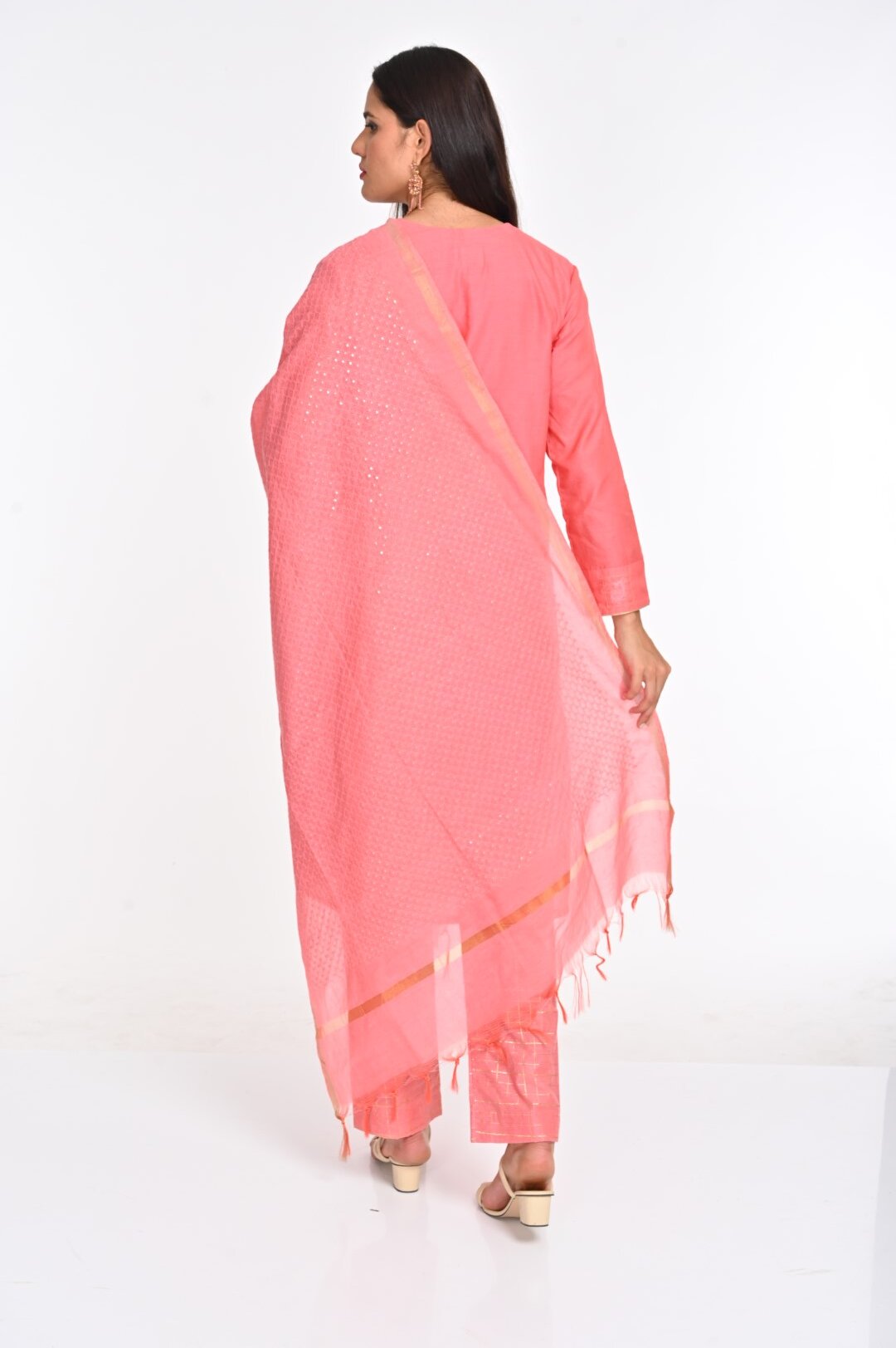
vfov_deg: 41.1
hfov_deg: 28.0
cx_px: 448
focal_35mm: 48
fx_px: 1794
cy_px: 674
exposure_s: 1/160
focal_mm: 48
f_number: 8
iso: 320
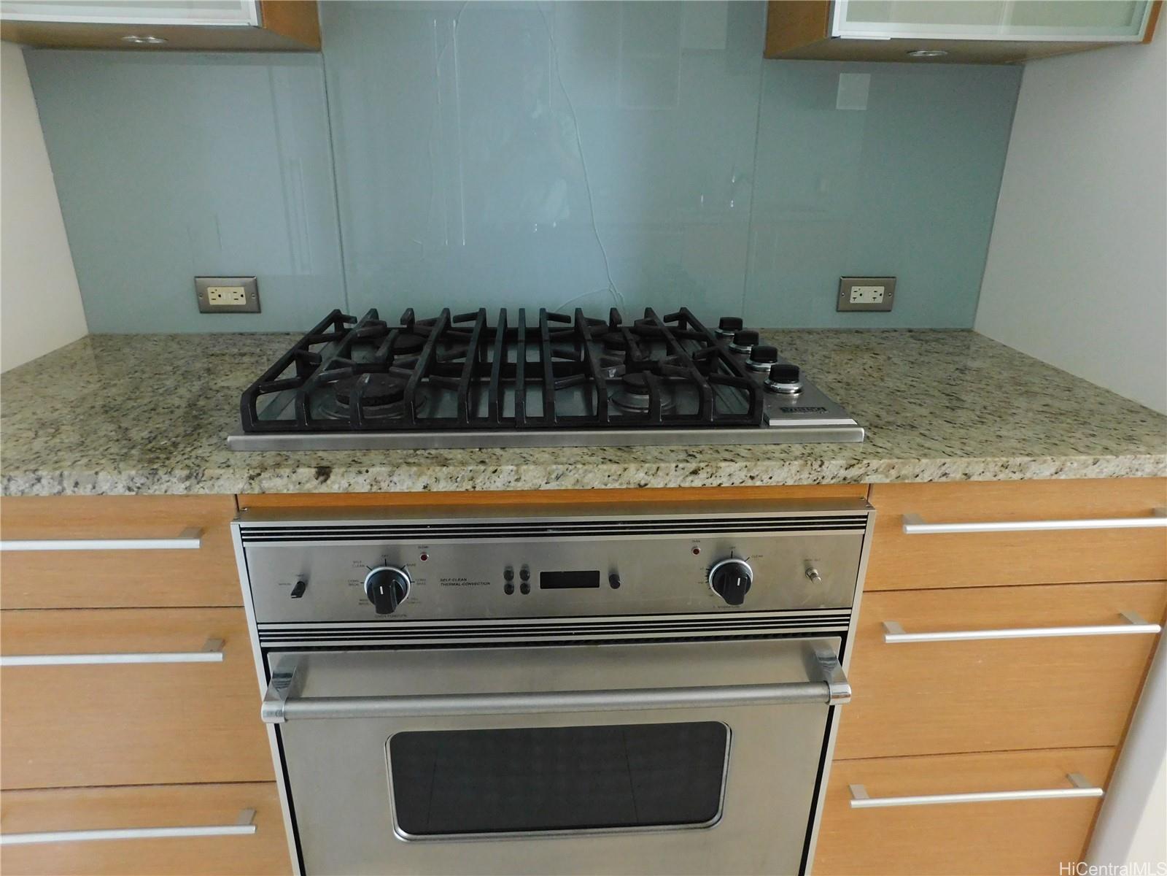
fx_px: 775
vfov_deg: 58.9
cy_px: 438
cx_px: 584
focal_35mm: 23
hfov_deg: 73.9
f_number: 3
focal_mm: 4
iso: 400
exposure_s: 1/30
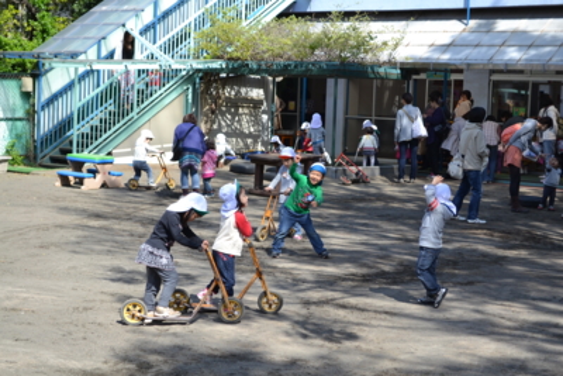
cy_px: 188
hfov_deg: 26.0
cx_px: 282
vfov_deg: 17.5
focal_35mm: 78
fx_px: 1220
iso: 100
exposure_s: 1/160
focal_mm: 52
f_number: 6.3
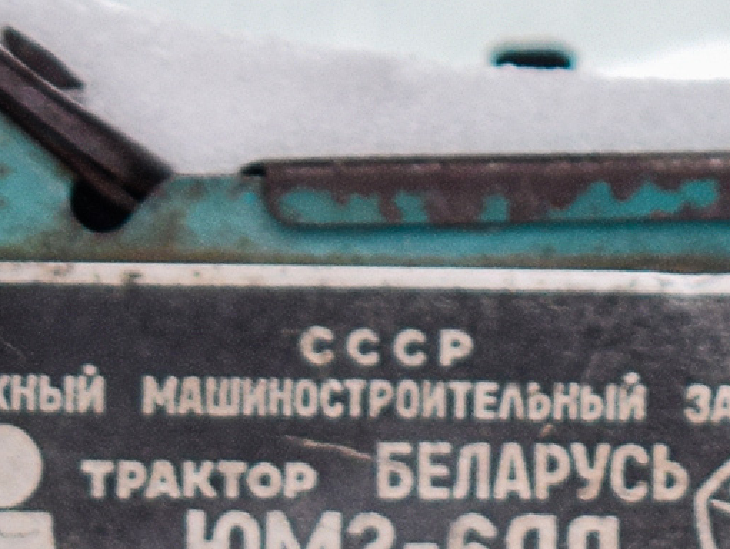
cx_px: 420
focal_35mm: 186
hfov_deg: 10.6
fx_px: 3928
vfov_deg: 8.0
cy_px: 463
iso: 400
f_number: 5.6
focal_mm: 55
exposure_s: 1/100
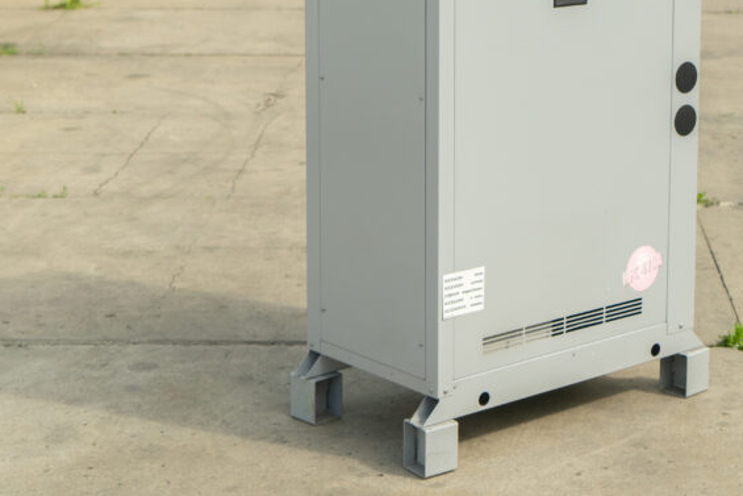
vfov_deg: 15.5
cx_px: 550
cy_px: 53
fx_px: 1796
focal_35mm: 87
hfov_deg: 23.2
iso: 250
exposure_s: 1/500
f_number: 4
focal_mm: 48
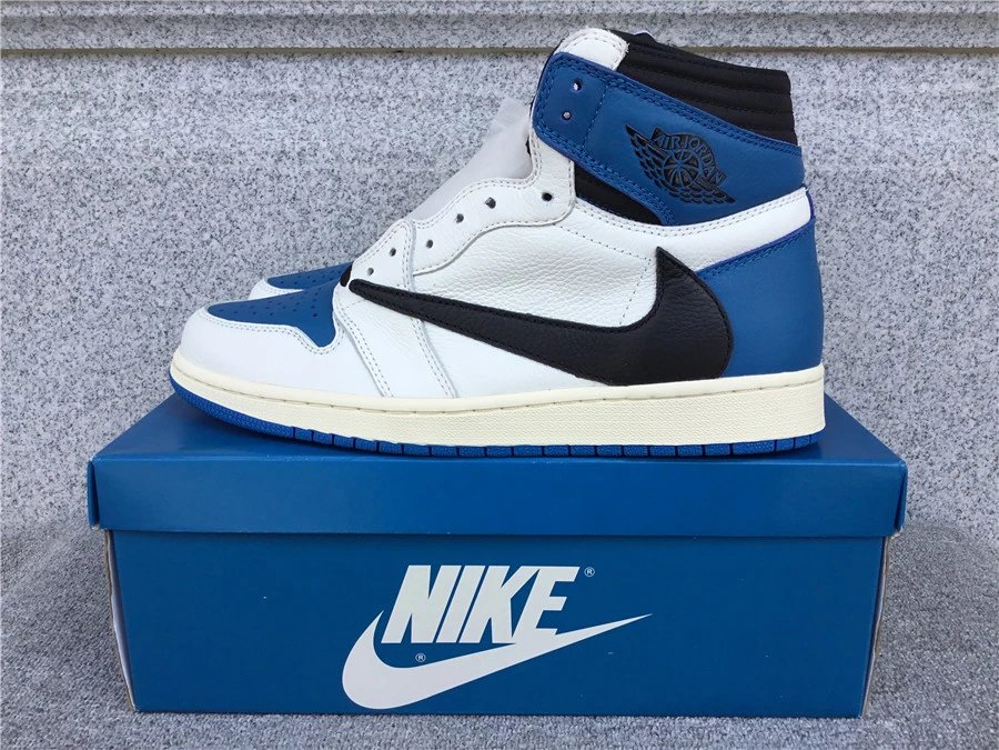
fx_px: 895
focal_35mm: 31
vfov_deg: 45.4
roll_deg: +0.6
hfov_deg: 58.4
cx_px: 500
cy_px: 375
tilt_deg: -15.0
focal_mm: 3.3
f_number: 2.4
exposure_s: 1/411
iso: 25
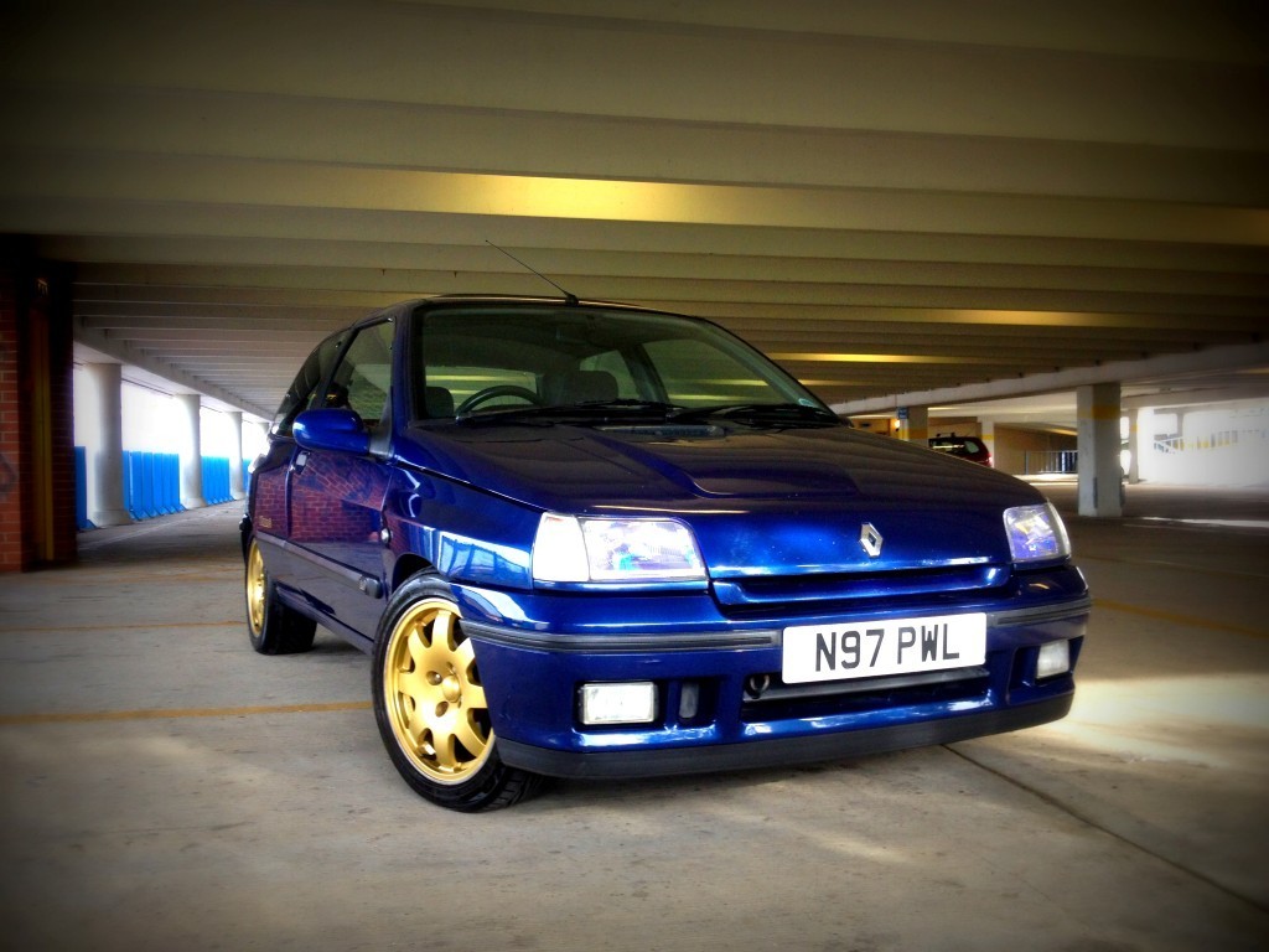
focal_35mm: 35
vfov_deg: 40.7
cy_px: 476
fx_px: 1283
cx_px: 634
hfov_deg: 52.6
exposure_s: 1/60
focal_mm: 4.28
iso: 64
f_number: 2.4
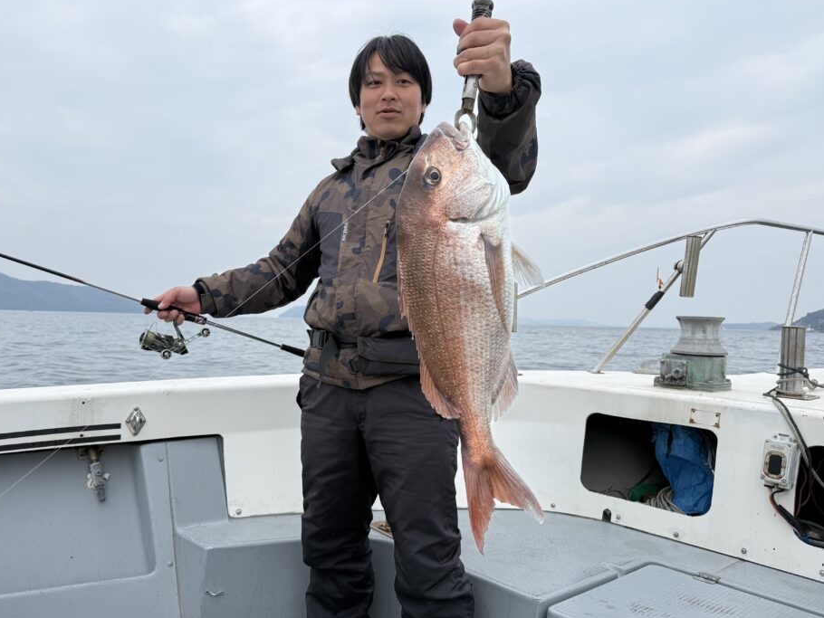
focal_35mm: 27
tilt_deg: -0.9
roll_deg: -2.5
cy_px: 323
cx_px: 366
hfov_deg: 65.1
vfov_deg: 51.4
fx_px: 643
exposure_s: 1/3425
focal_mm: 6.76
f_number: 1.78
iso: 80
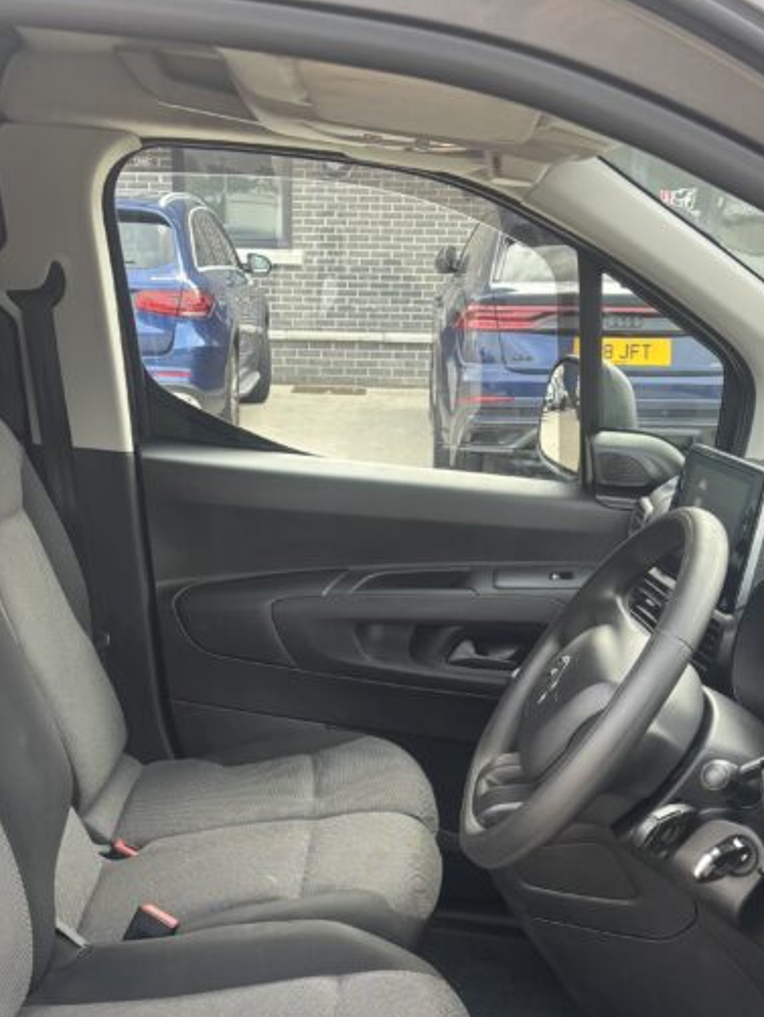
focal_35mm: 53
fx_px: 1558
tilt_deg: -19.6
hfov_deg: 27.5
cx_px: 385
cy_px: 814
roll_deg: -2.8
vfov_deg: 35.0
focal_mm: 5.96
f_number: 1.6
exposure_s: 1/209
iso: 40
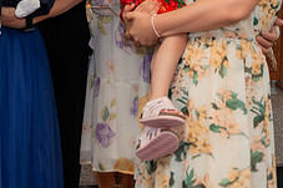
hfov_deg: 17.3
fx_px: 895
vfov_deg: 11.7
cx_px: -38
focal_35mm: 114
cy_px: -51
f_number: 3.5
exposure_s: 1/250
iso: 2500
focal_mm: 40
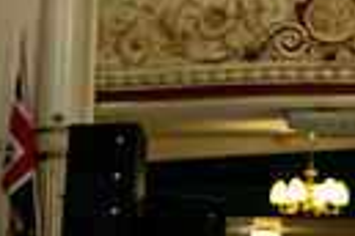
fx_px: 1923
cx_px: -348
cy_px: 441
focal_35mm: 195
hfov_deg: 9.8
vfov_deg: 6.8
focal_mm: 35
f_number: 2.8
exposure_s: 1/400
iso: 3200
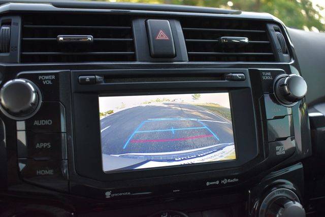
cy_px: 108
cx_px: 162
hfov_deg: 53.1
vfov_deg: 36.9
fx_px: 325
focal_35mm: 36
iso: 800
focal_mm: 24
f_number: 3.8
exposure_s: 1/200
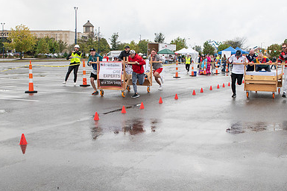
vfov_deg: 28.6
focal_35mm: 47
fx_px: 374
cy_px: 98
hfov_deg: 41.9
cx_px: 159
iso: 400
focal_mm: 24
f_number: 6.3
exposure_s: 1/400
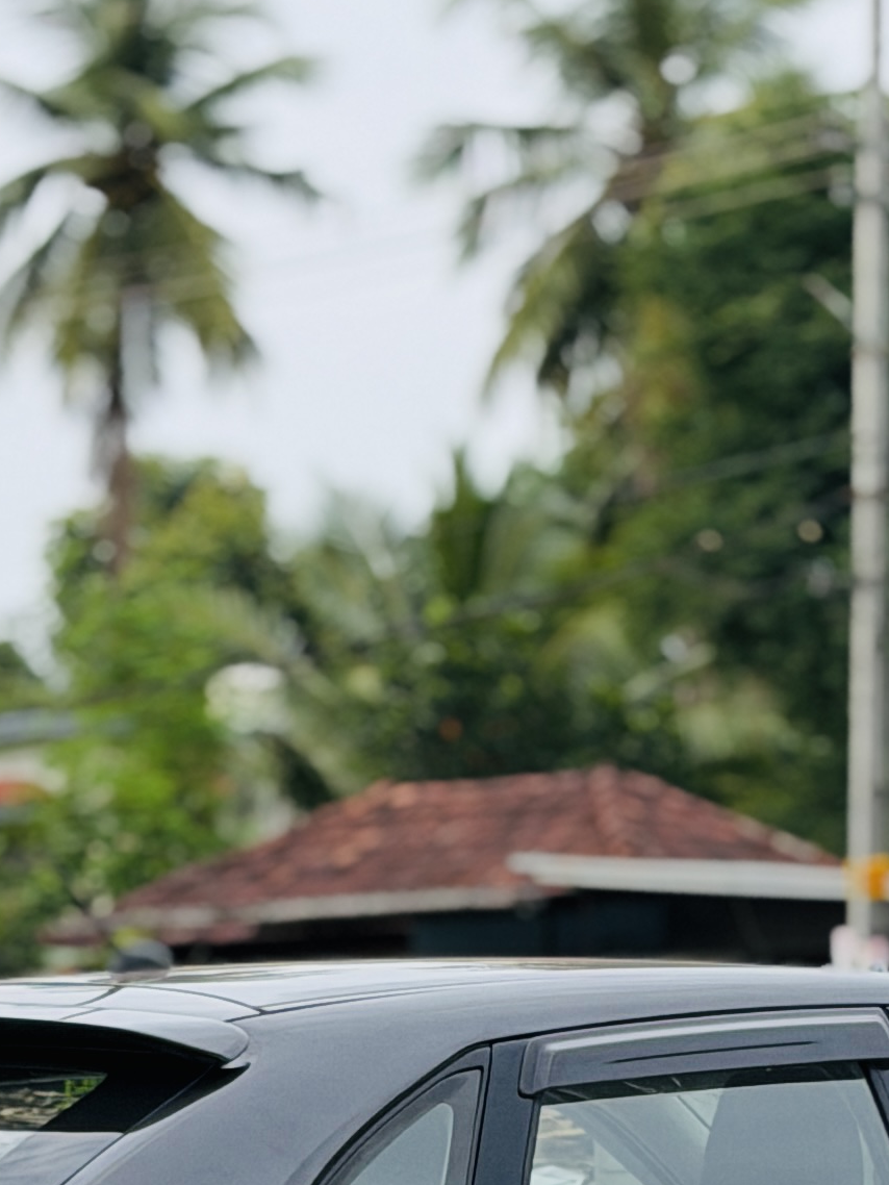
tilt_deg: -3.3
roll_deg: +0.2
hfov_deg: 8.7
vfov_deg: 11.3
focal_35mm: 170
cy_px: 1563
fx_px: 5819
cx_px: 542
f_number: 1.78
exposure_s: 1/1085
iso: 80
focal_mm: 6.76
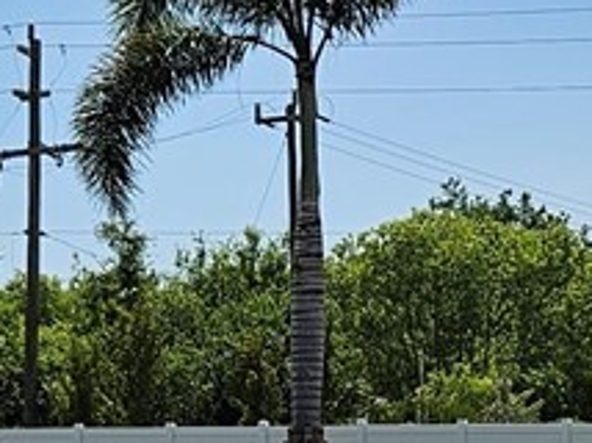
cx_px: 600
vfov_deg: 8.6
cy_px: 449
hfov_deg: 11.4
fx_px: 2938
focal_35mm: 172
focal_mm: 5.4
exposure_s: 1/4666
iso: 25
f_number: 1.8
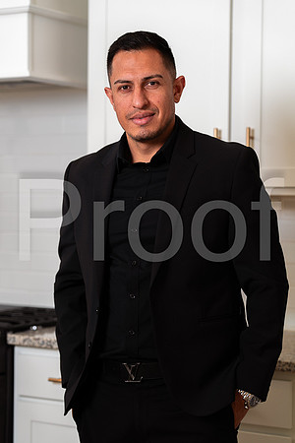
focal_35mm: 85
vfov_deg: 23.9
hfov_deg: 16.1
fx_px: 1045
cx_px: 148
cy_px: 222
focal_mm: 85
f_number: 3.2
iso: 50
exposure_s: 1/160
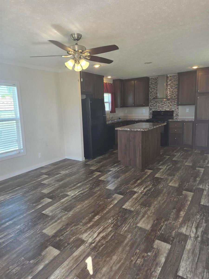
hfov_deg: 58.9
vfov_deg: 73.9
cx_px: 104
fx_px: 185
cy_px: 140
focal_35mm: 23
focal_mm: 6.25
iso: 64
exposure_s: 1/120
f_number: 1.7
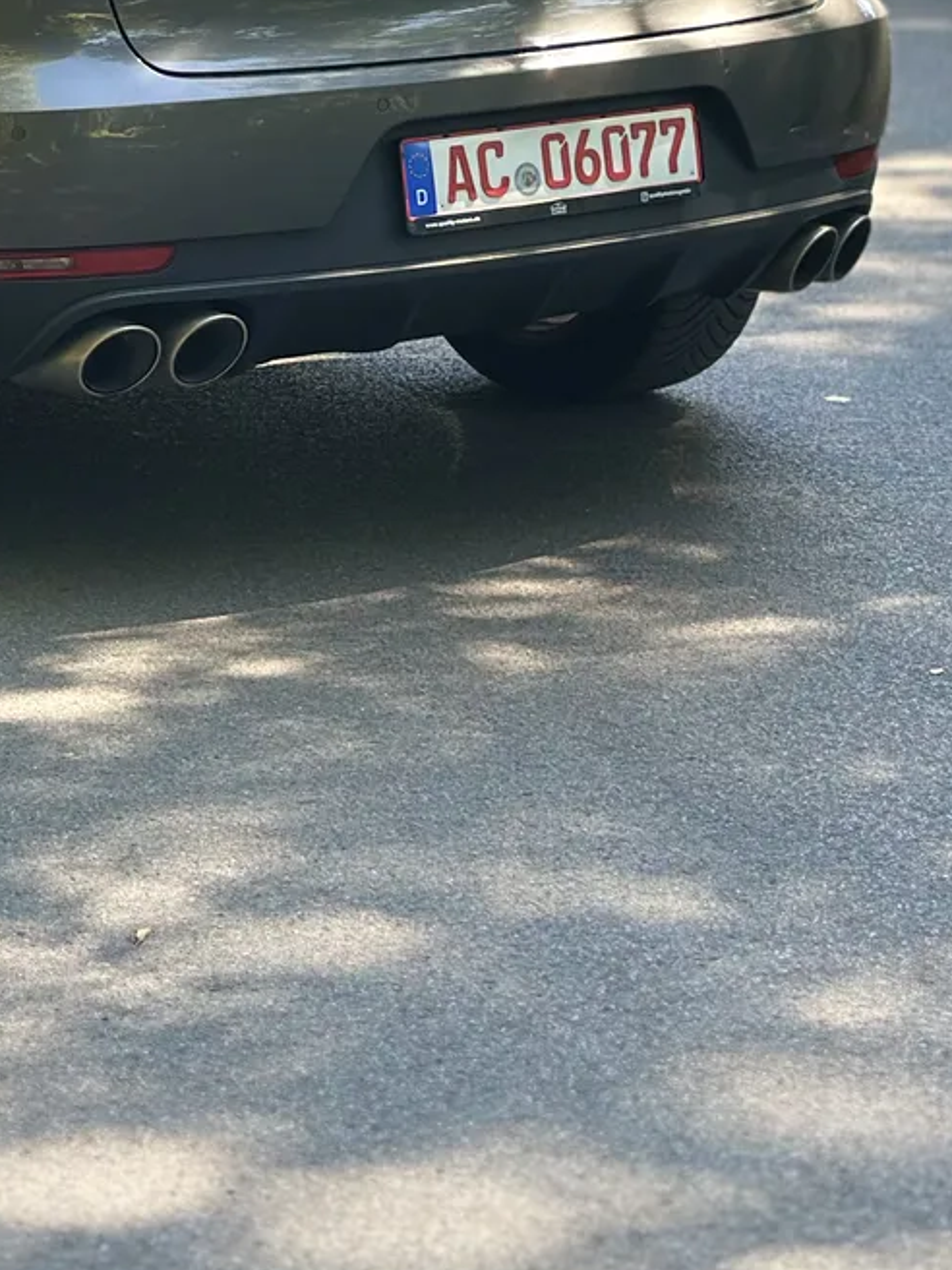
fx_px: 4290
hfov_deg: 12.4
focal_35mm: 117
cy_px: -234
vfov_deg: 16.2
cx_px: -135
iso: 100
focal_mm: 6.86
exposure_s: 1/171
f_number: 1.78
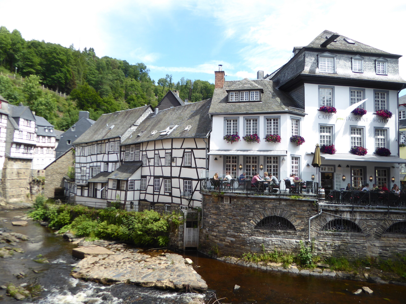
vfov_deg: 54.9
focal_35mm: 25
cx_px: 203
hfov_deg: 69.4
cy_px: 152
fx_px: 293
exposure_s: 1/250
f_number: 3.3
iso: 80
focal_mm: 4.3
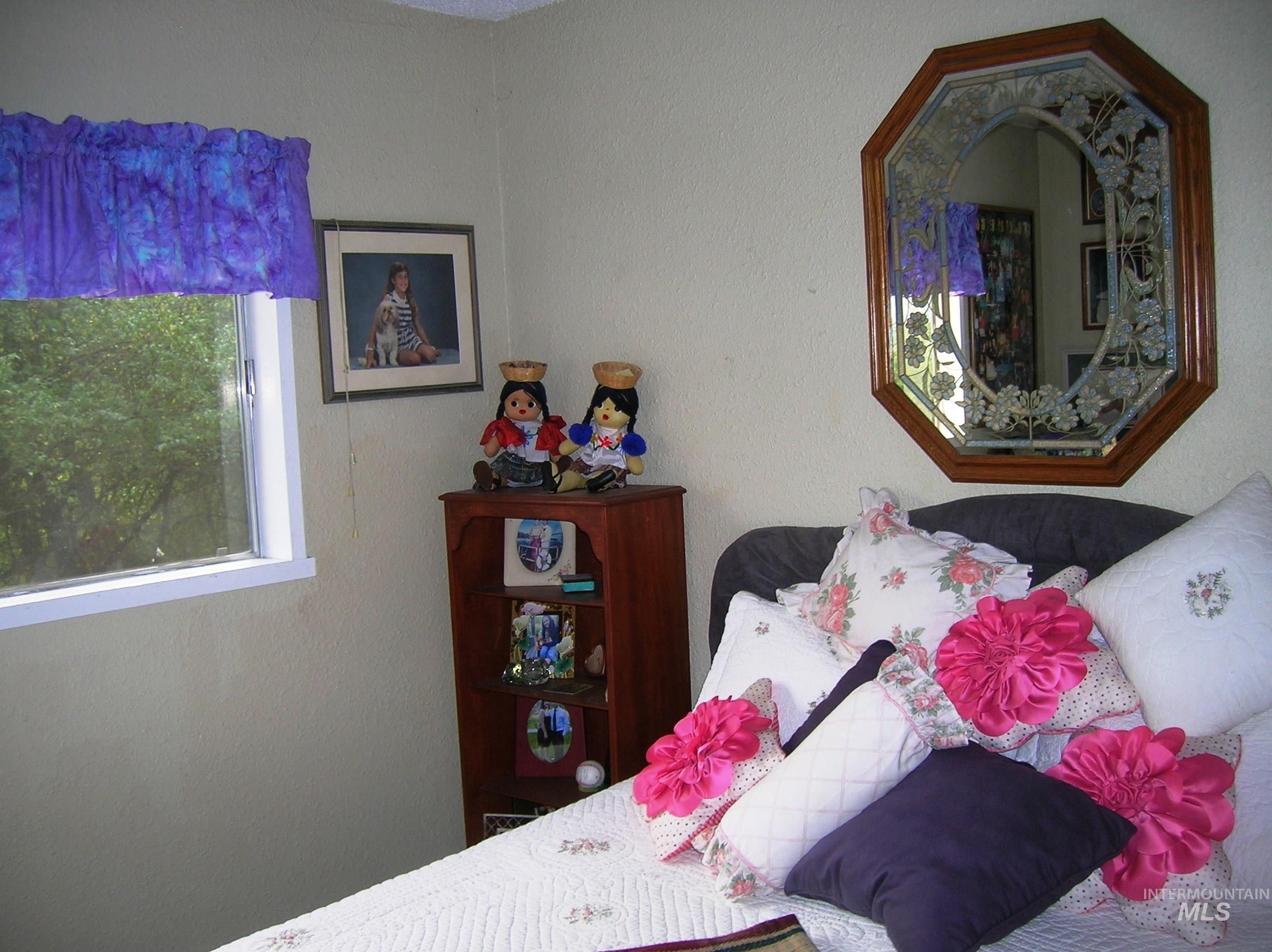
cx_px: 636
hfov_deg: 54.0
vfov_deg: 41.7
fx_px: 1248
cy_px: 476
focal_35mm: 34
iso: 50
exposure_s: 1/60.1
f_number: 2.9
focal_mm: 5.7
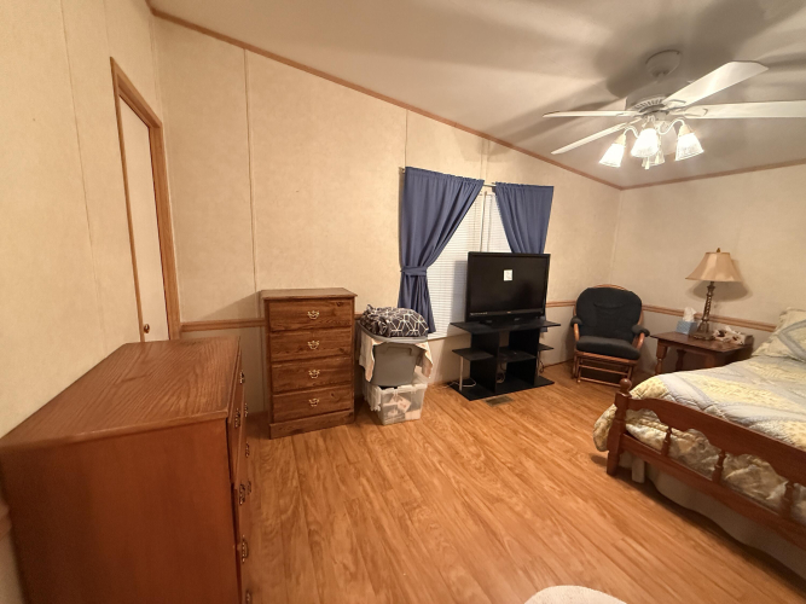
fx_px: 326
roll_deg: -1.7
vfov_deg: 85.7
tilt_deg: -9.8
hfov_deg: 102.1
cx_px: 403
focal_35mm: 14
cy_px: 302
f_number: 2.2
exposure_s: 1/60
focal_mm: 2.22
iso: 800
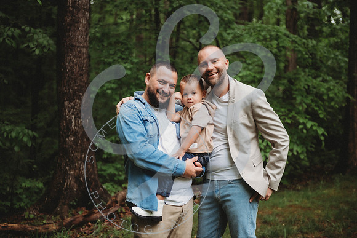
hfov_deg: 33.4
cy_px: 119
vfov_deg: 22.6
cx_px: 178
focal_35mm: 60
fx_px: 595
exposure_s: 1/250
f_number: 2.8
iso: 100
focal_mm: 60
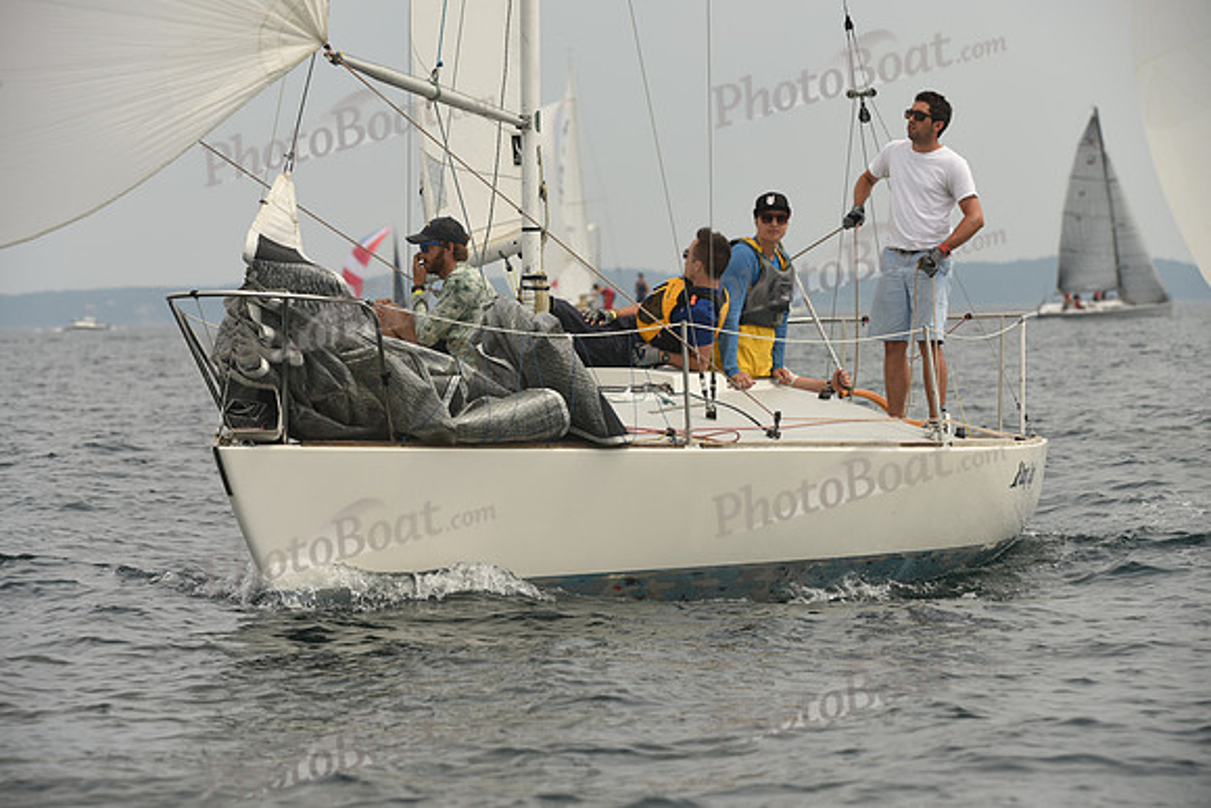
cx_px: 606
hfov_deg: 10.3
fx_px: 6729
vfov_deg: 6.9
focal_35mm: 200
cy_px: 404
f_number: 6.3
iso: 250
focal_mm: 200
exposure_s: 1/1000
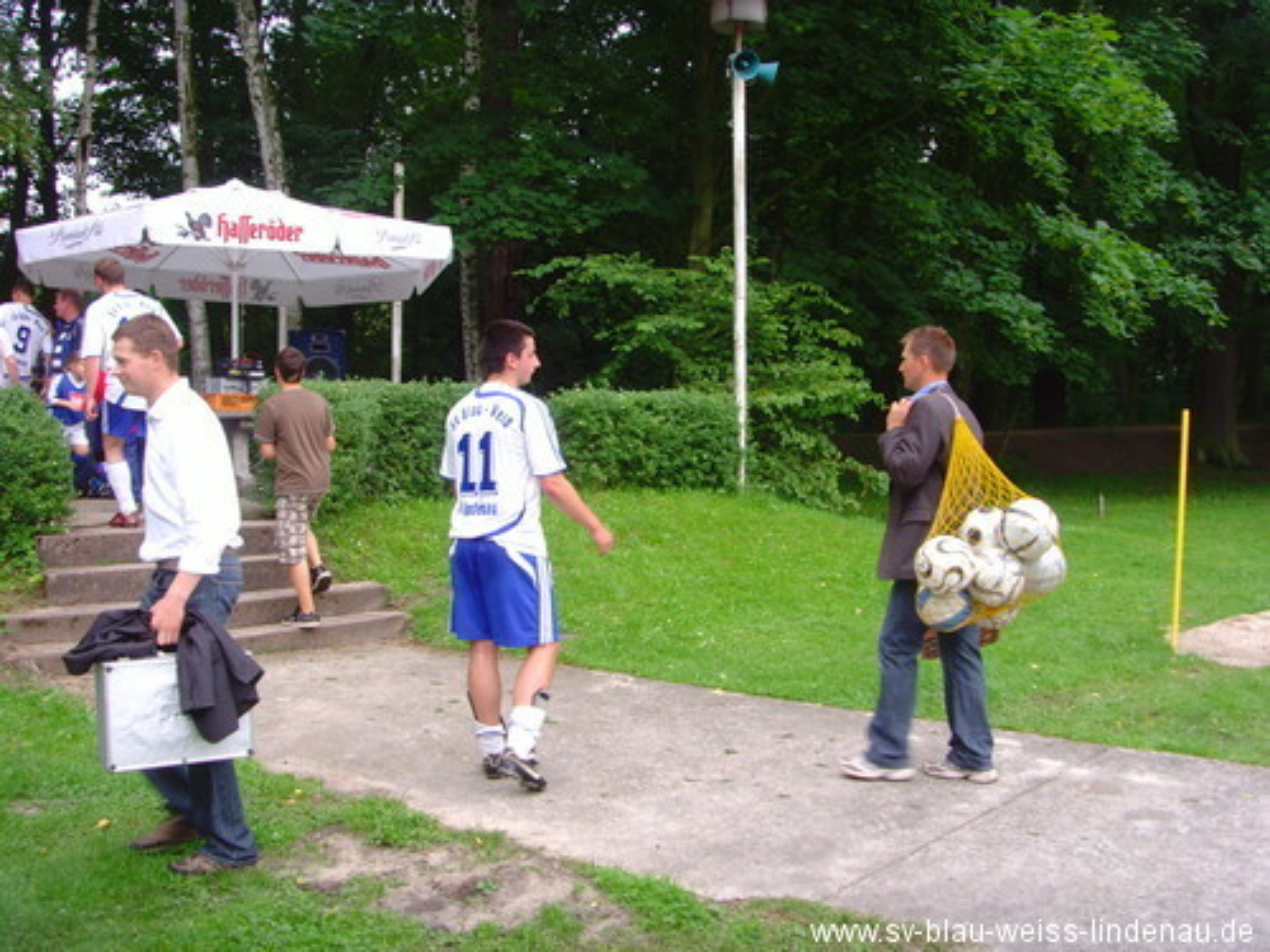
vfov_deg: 36.8
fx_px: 1431
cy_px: 476
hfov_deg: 47.9
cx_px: 635
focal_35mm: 39
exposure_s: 1/90
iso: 100
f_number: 3.5
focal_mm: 6.6
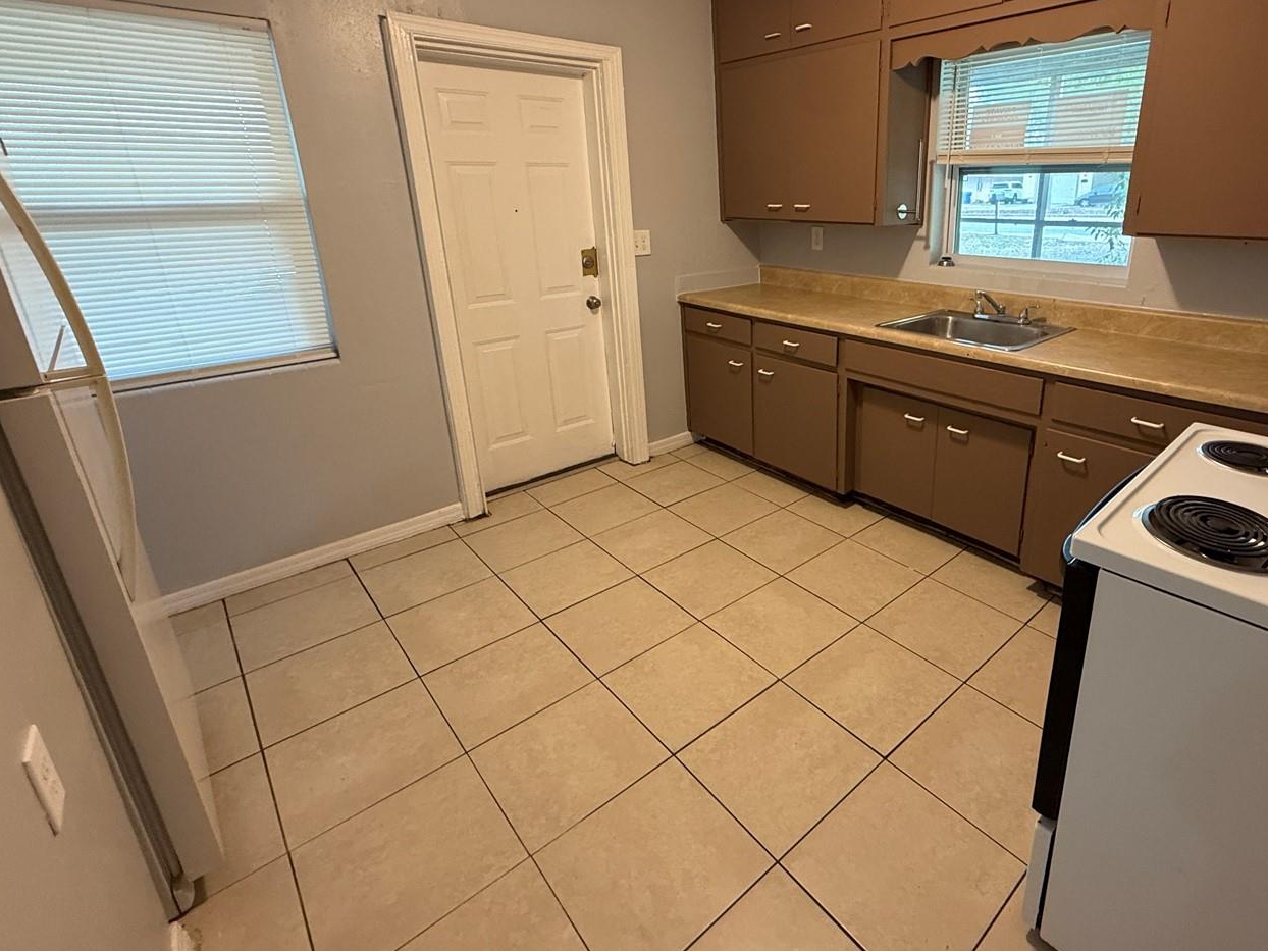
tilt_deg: -16.8
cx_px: 774
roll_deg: +2.5
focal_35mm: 18
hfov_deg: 86.4
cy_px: 391
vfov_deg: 71.0
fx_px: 659
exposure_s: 1/60
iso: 320
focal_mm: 2.22
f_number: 2.2
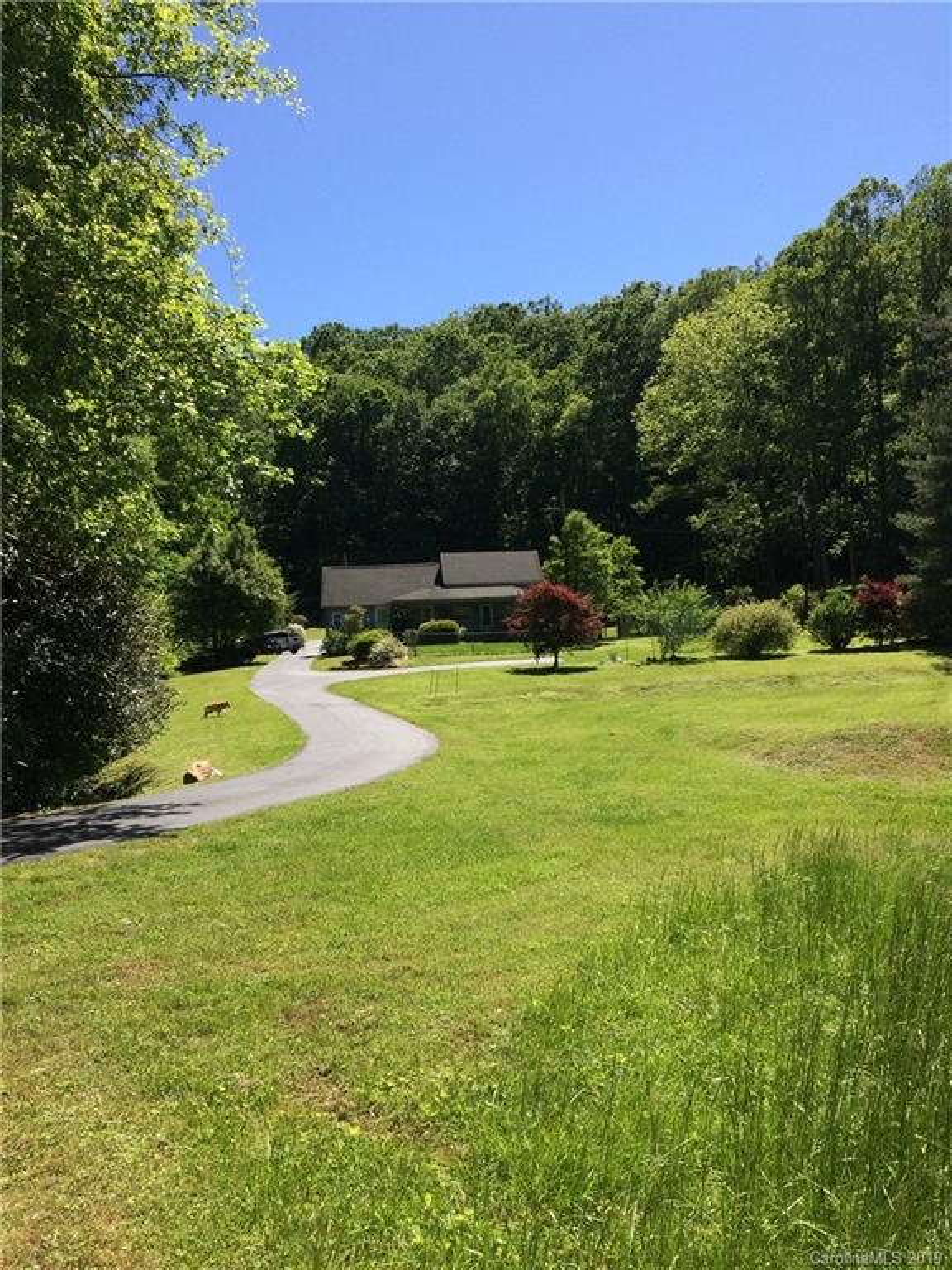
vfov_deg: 61.7
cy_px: 635
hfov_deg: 48.2
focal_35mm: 29
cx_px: 476
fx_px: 1063
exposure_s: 1/1642
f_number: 2.2
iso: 32
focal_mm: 4.15
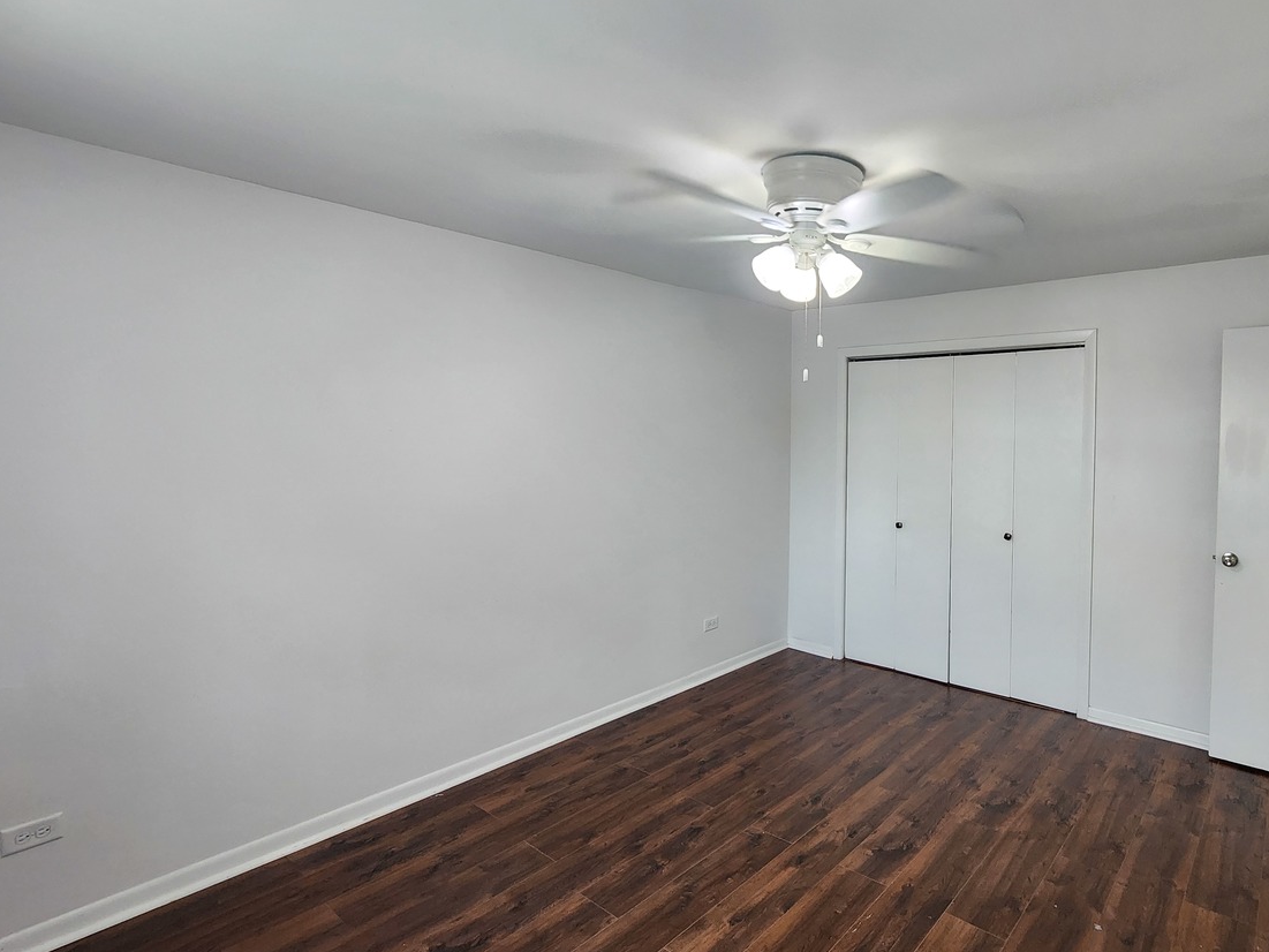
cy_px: 449
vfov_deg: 74.7
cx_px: 798
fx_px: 623
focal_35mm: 17
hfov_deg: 89.1
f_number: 2.2
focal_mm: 2.2
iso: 200
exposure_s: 1/60
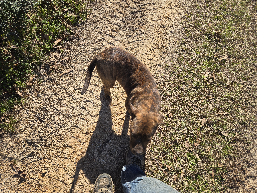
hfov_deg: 73.9
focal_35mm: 23
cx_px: 128
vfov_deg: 58.9
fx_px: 171
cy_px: 96
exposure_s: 1/1093
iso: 25
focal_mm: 5.4
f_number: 1.8
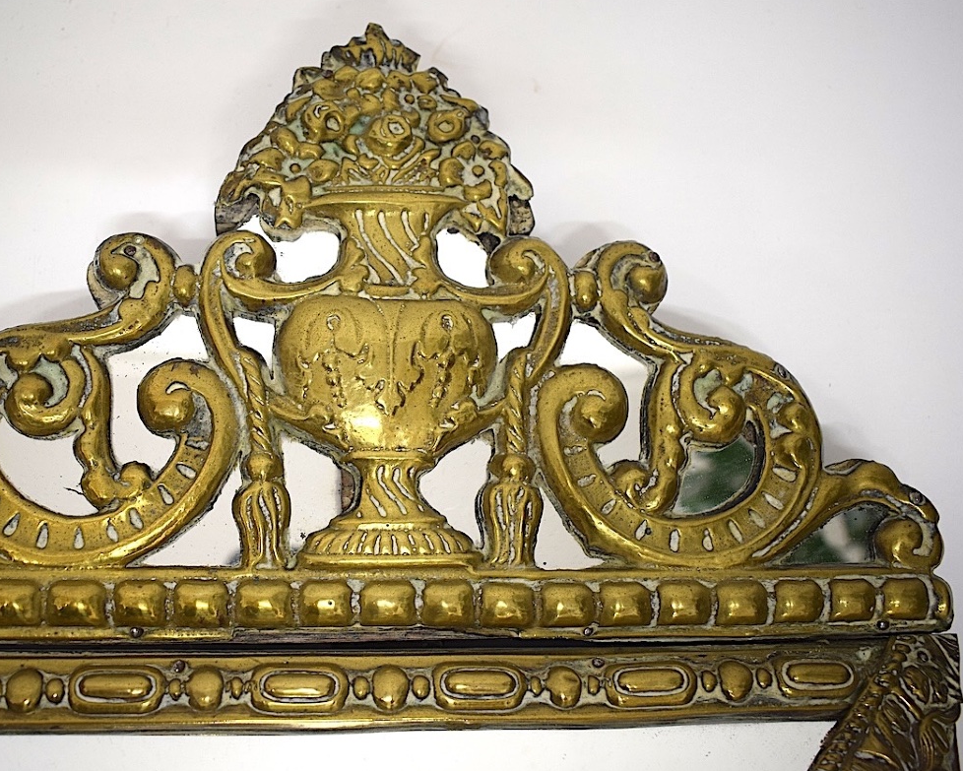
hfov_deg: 47.6
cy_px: 381
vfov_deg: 39.2
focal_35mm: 38
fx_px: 1083
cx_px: 377
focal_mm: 22
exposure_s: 1/60
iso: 560
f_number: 4
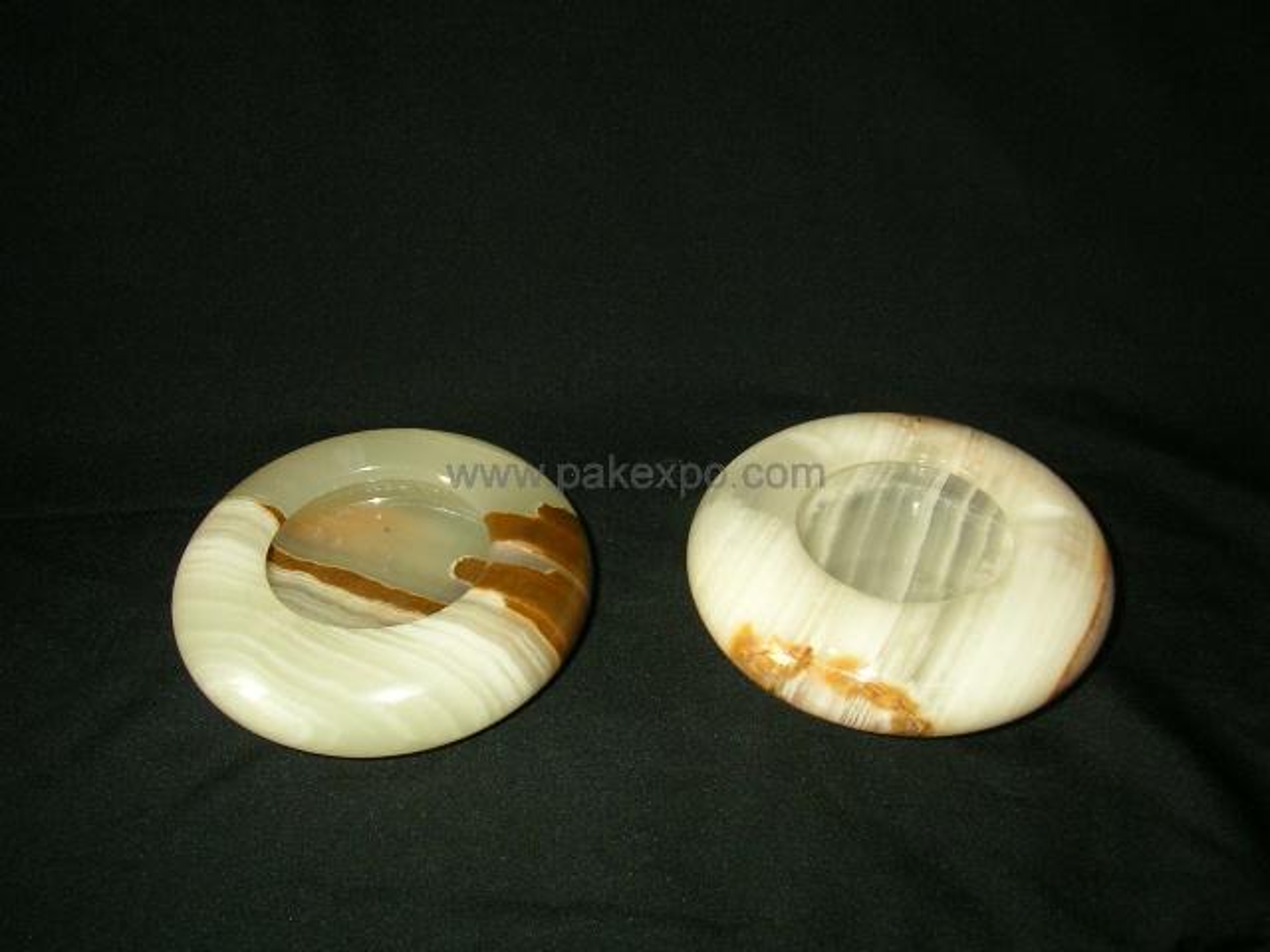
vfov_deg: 37.7
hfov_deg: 49.0
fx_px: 1394
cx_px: 635
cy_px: 476
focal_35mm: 38
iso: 100
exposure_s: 1/31.6
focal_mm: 6
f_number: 2.9
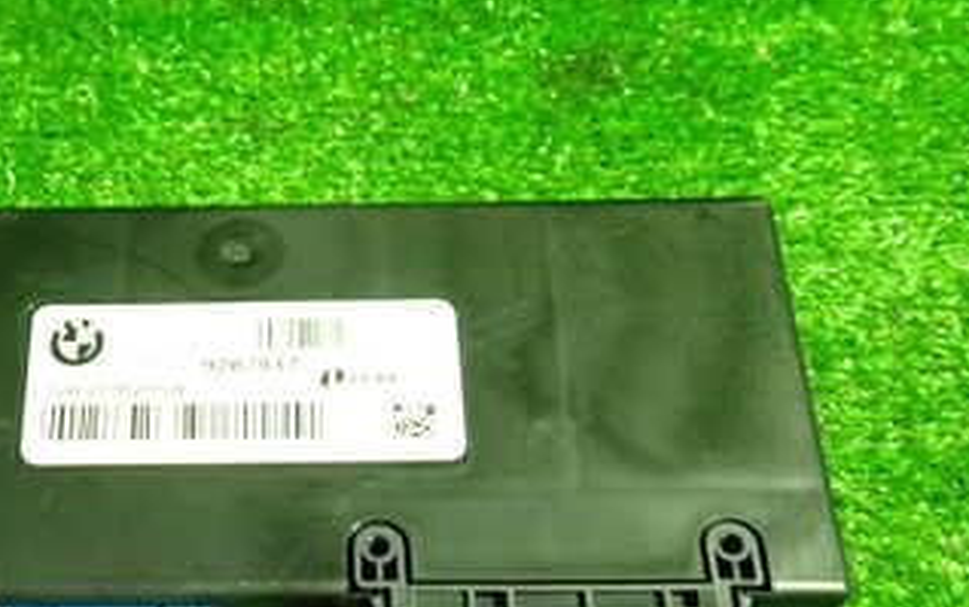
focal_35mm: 50
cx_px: 247
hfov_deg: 39.3
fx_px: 1321
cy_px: 467
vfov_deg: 25.5
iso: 400
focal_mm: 4.5
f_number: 2
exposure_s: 1/30
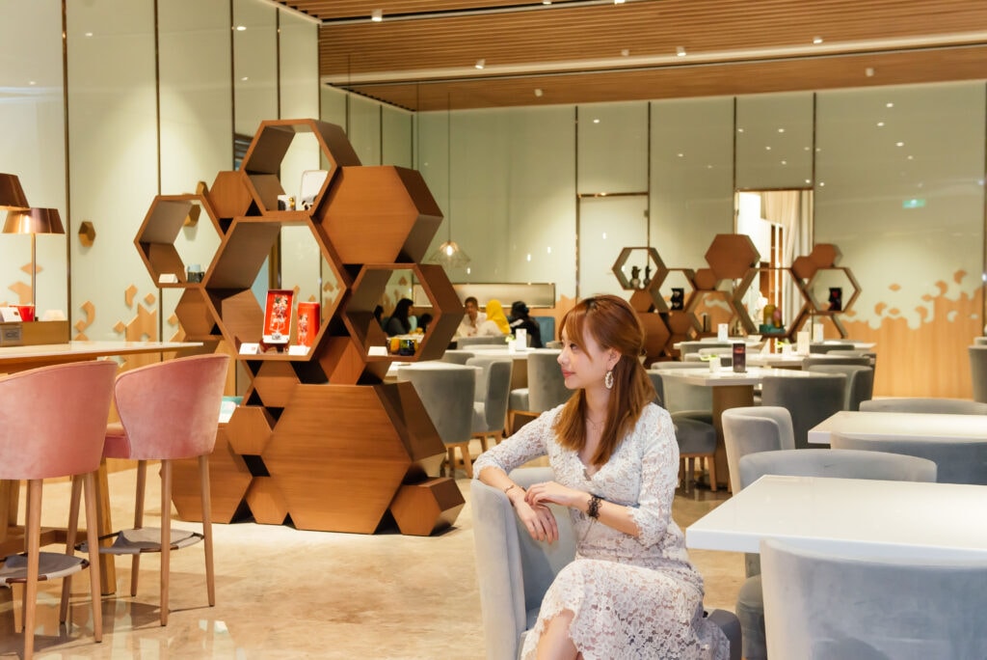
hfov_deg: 39.6
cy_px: 330
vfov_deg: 27.0
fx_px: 1372
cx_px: 494
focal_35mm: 50
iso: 1600
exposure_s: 1/125
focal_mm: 50
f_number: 4.5
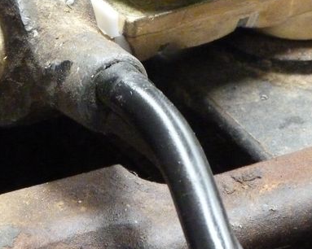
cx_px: 132
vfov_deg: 1.9
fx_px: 7550
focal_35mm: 818
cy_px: -42
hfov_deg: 2.4
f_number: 4.1
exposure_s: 1/40
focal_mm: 55.9
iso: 800
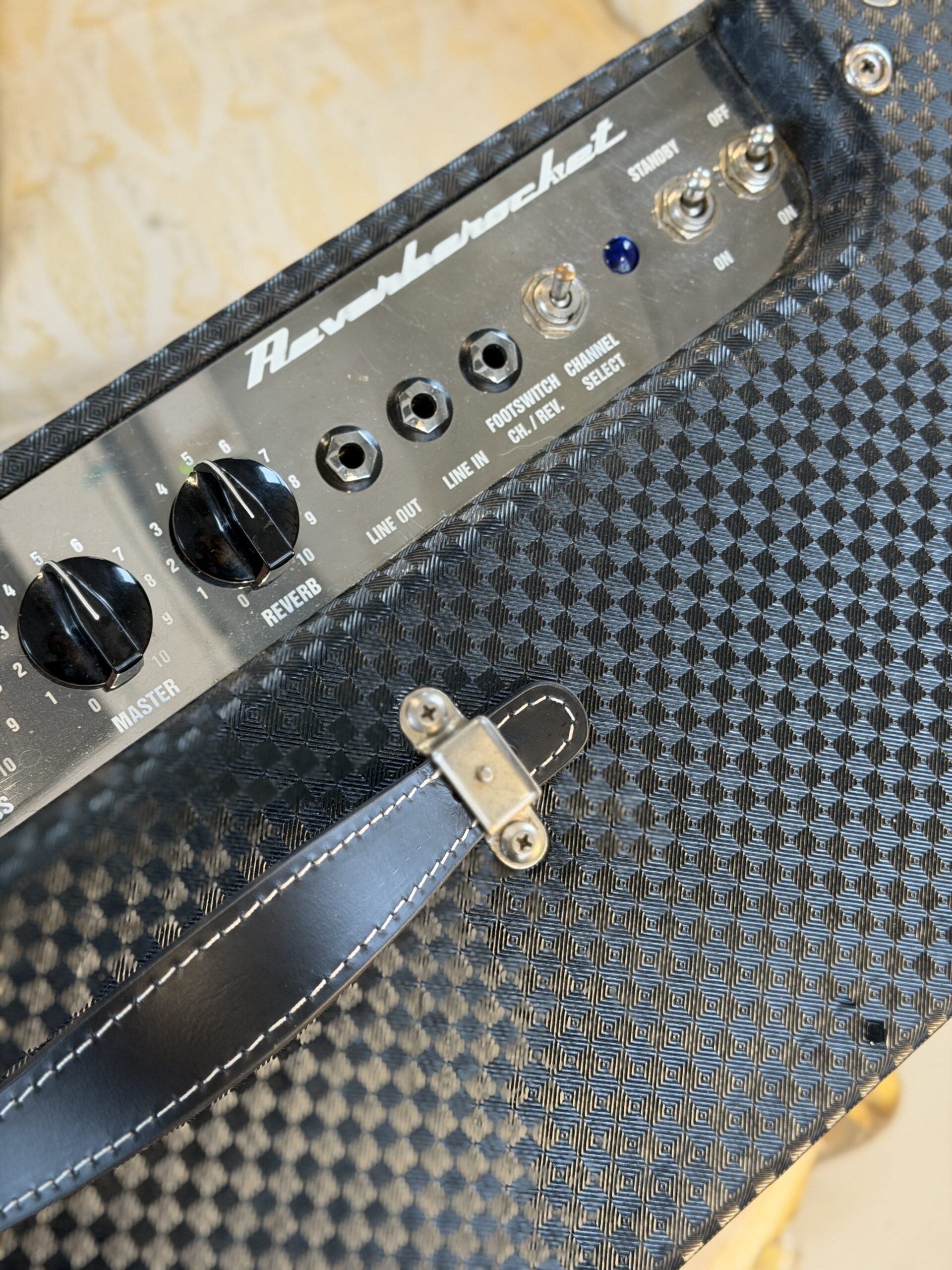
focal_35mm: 48
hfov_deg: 30.3
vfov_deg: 39.7
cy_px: 635
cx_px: 476
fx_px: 1760
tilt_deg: -56.5
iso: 200
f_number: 1.78
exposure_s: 1/51
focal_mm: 6.76
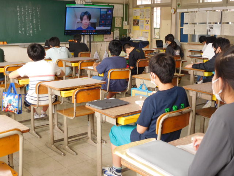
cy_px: 88
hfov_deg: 42.1
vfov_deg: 32.2
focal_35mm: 45
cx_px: 117
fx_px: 304
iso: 125
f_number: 4
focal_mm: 8
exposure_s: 1/50
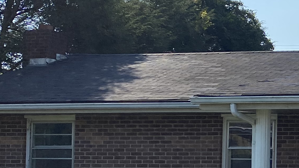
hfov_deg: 19.2
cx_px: 408
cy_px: 127
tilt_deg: +0.7
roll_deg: -1.1
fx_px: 801
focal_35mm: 101
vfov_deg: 12.0
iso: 32
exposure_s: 1/5747
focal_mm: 4.25
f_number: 1.8
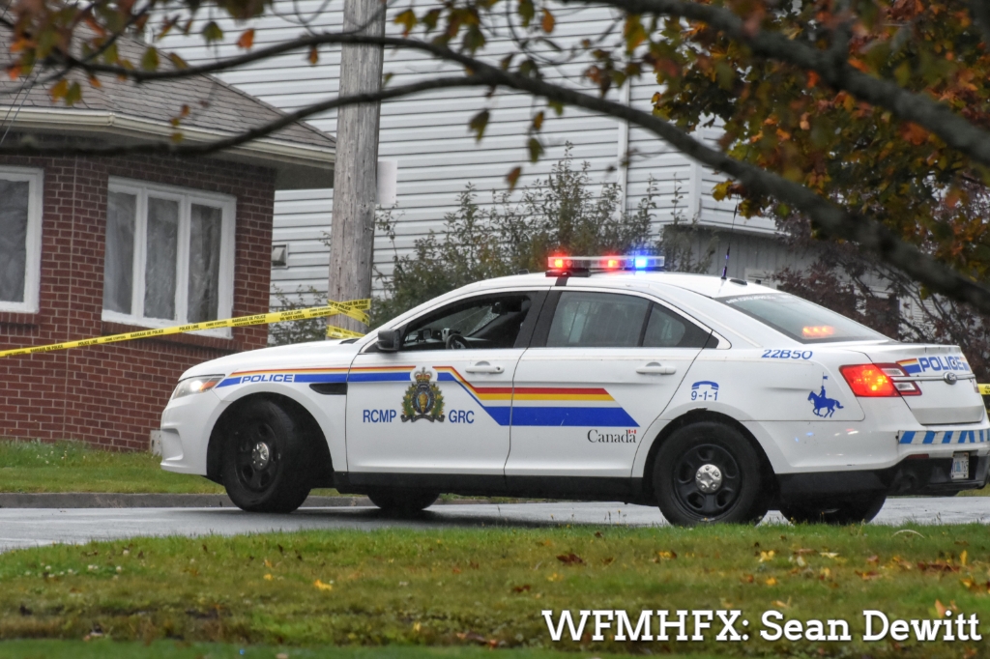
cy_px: 330
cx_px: 495
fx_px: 11546
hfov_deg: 4.9
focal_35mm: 420
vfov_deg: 3.3
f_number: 8
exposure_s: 1/200
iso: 1600
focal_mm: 280
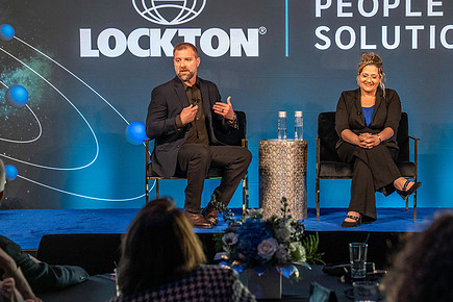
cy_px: 156
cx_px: 277
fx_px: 1208
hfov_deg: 21.2
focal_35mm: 96
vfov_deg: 14.3
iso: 4000
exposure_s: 1/200
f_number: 4.5
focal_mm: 70
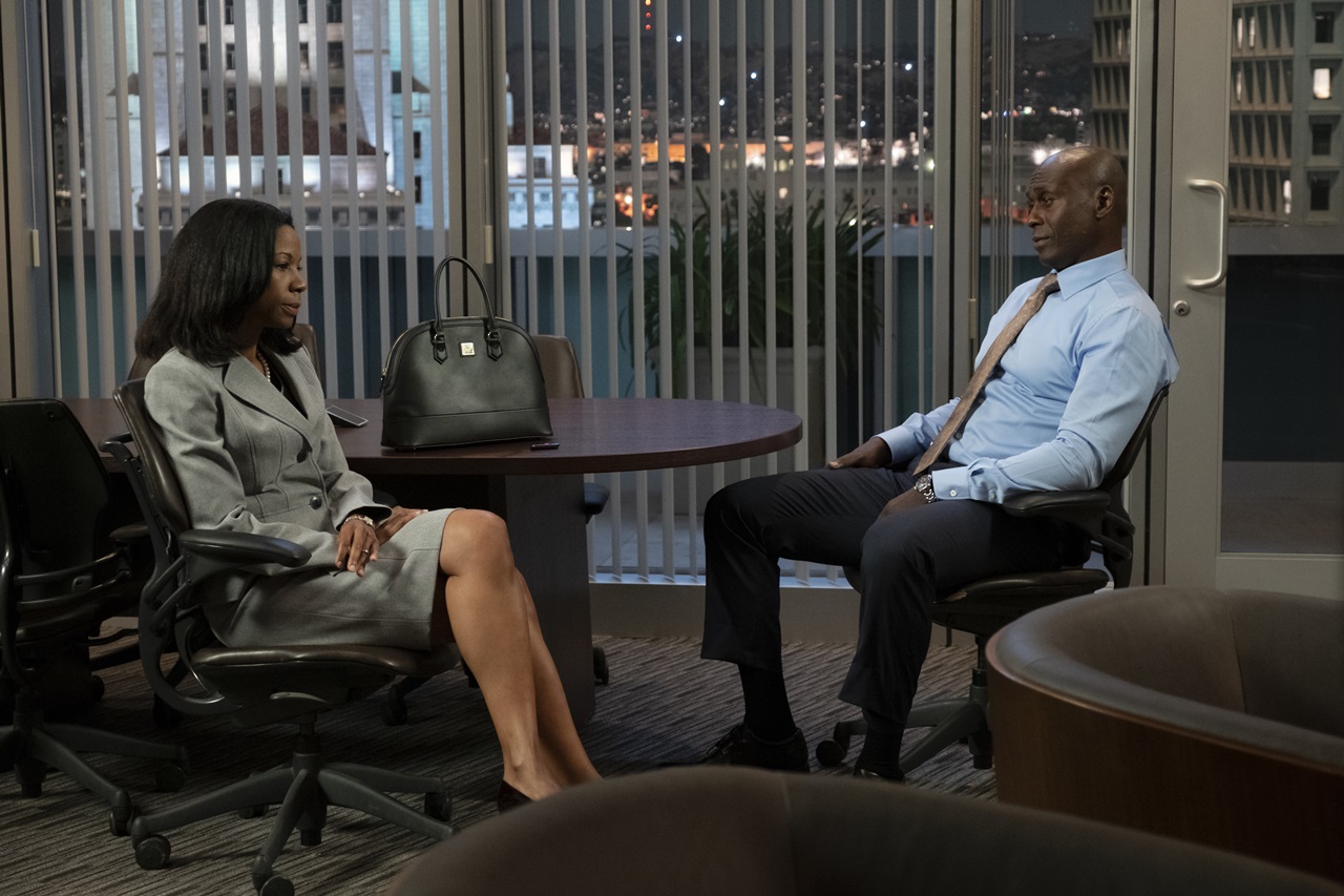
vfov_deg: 21.2
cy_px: 448
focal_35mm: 64
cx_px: 672
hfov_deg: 31.4
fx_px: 2389
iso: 4000
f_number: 2.8
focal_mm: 42.7
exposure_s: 1/125
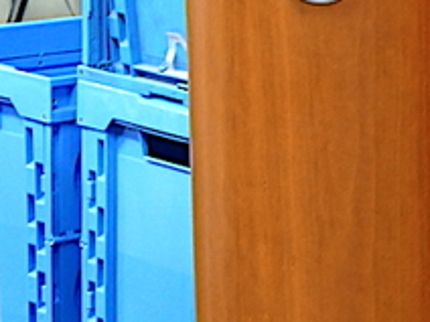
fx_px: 3043
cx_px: 538
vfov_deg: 6.0
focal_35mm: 245
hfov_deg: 8.0
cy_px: 369
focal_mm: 9.6
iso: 200
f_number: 4.1
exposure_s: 1/3.2
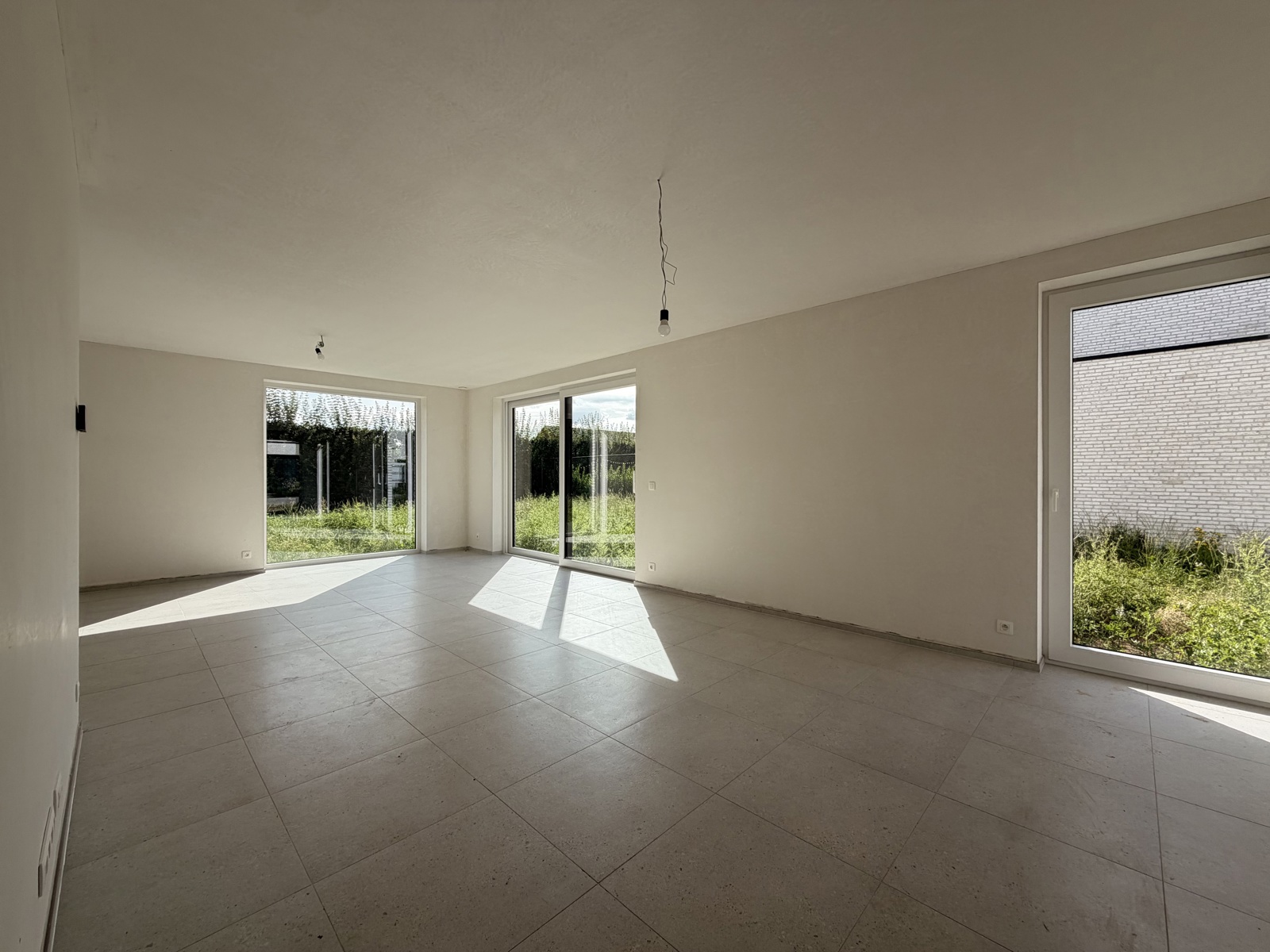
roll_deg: +0.2
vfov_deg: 85.7
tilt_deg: -0.5
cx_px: 635
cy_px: 476
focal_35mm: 14
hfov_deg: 102.1
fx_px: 514
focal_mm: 2.22
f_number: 2.2
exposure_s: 1/644
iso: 40
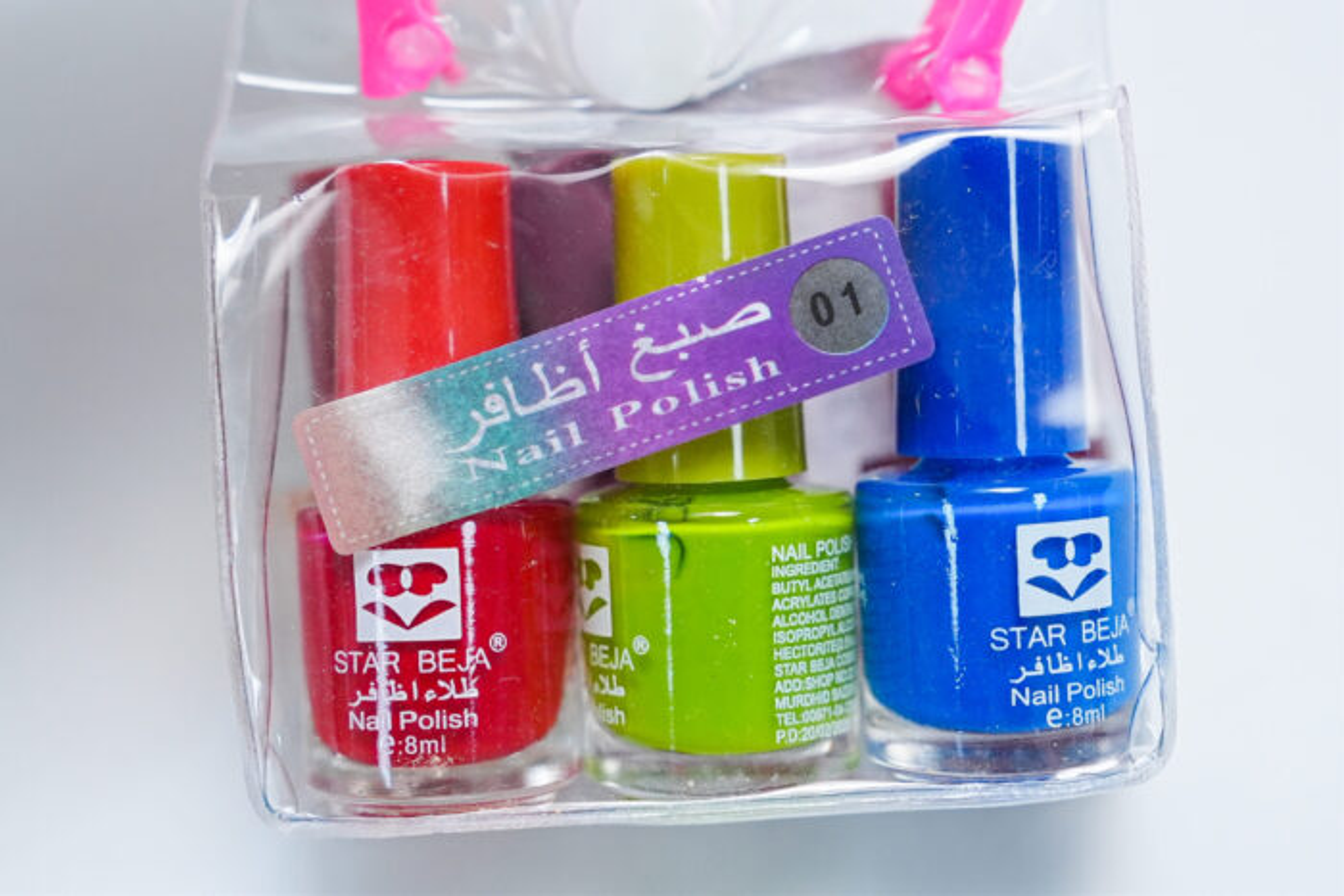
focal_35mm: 87
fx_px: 3248
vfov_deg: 15.7
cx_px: 672
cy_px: 448
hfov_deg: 23.4
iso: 3200
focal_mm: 58
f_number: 4.5
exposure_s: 1/640
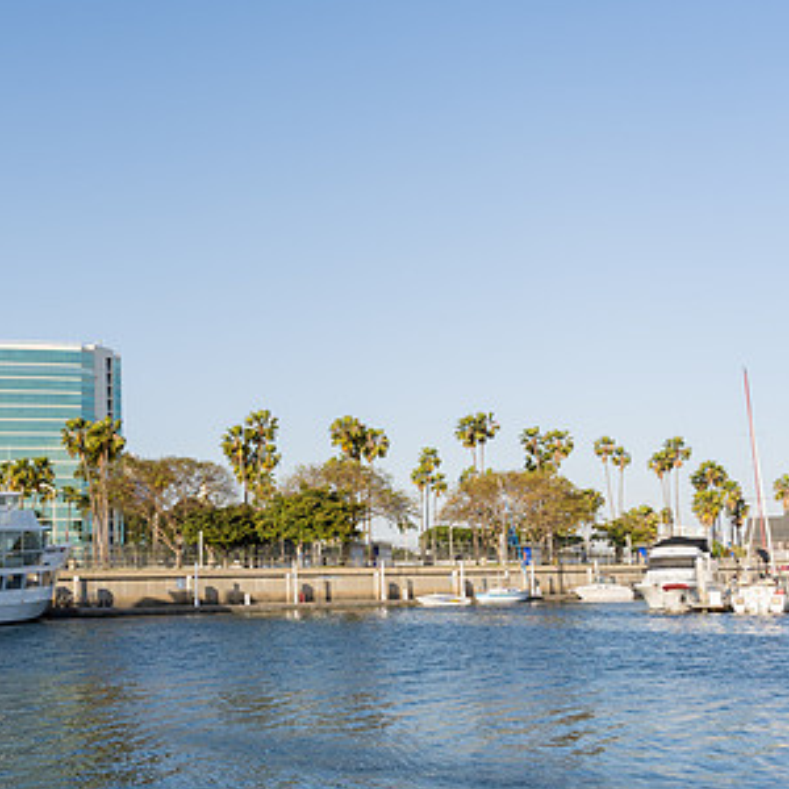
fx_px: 1238
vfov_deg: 35.3
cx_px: 129
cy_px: 377
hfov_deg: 34.0
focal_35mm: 48
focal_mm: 29.2
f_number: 3.2
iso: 100
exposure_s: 1/1250
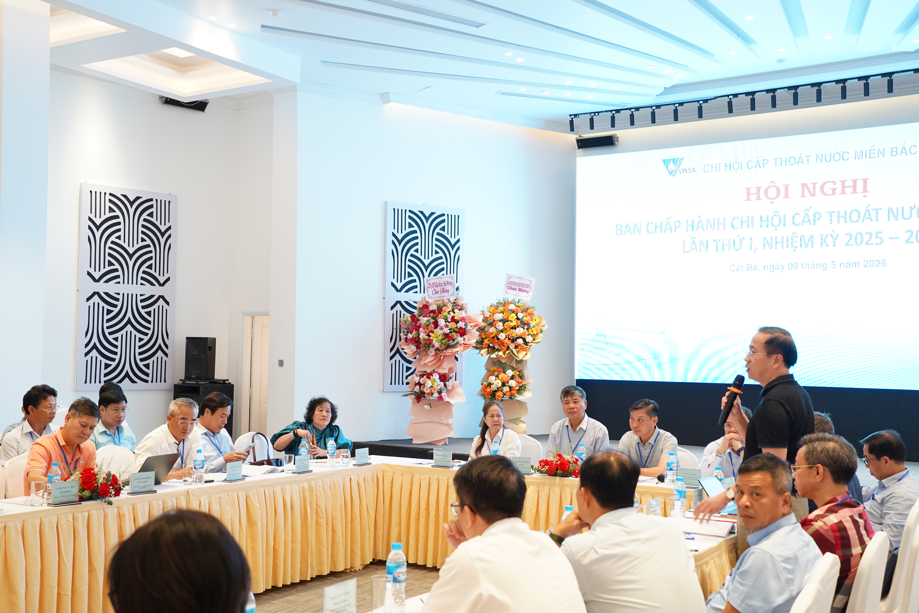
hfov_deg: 47.4
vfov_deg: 32.6
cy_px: 306
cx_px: 460
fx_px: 1047
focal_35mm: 41
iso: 1600
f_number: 5.6
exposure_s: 1/50
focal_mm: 41
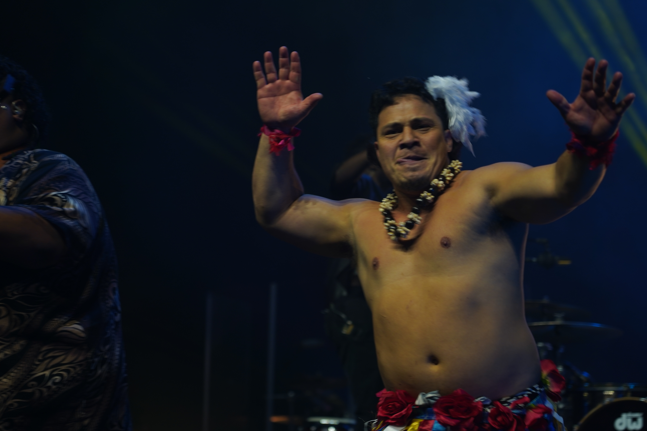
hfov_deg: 19.5
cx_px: 324
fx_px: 1887
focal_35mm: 105
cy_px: 216
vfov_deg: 13.0
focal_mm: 105
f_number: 4
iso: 320
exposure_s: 1/125
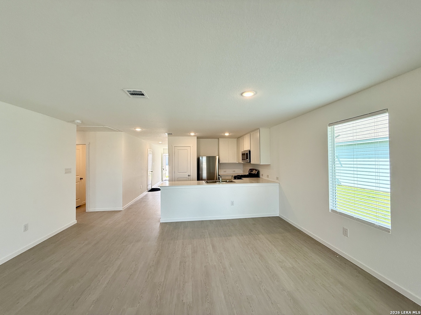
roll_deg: +0.2
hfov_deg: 102.1
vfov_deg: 85.7
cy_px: 158
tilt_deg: +1.4
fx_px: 170
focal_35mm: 14
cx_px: 210
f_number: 2.2
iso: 100
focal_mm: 2.22
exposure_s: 1/120
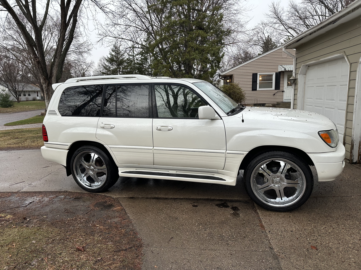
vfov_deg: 56.8
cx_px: 180
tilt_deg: -9.7
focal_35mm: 24
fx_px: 250
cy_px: 135
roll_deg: +1.5
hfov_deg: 71.6
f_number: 1.78
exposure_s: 1/121
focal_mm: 6.86
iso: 64
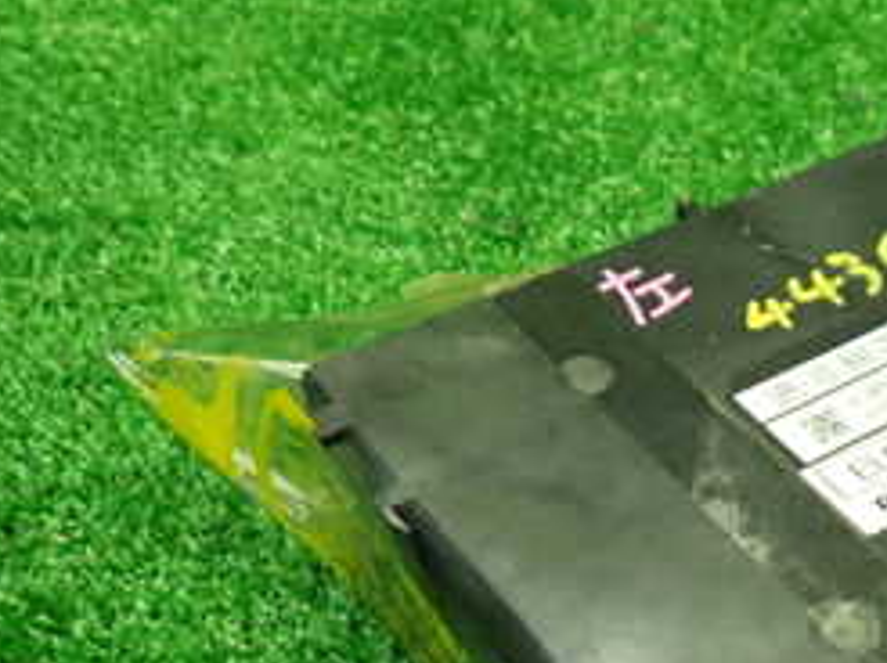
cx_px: 851
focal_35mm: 61
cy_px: 566
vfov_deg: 23.5
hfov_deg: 29.9
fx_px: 1562
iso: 200
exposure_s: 1/50
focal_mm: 4.5
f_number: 2
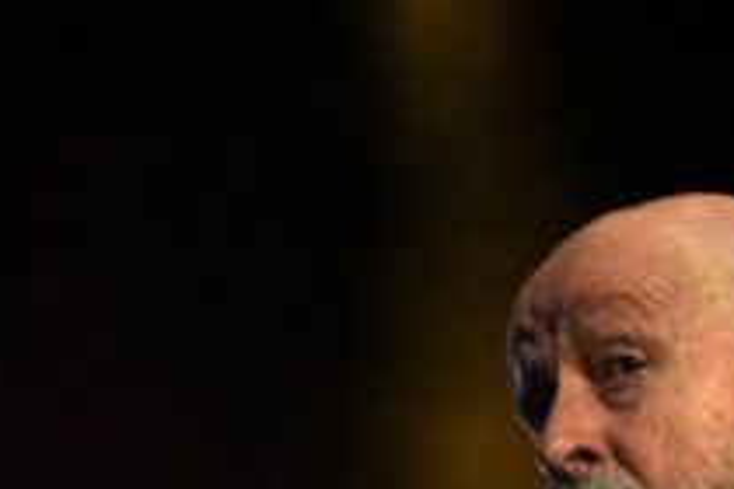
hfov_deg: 3.7
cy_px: 779
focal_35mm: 565
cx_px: 507
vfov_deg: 2.4
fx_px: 11515
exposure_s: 1/160
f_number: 5.6
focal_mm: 103
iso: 1600
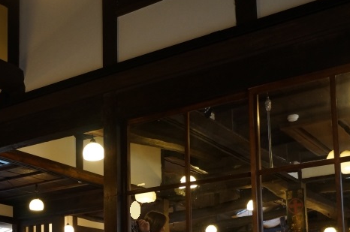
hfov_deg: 34.1
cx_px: 104
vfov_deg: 22.3
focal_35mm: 58
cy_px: 241
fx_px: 563
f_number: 4
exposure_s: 1/60
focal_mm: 18
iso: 800
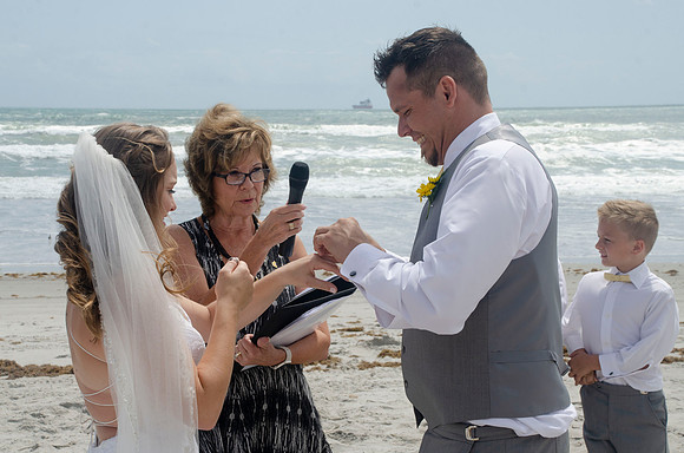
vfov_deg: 18.8
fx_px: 1365
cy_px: 226
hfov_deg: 28.1
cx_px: 342
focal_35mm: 72
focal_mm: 48
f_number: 11
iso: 100
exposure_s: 1/250
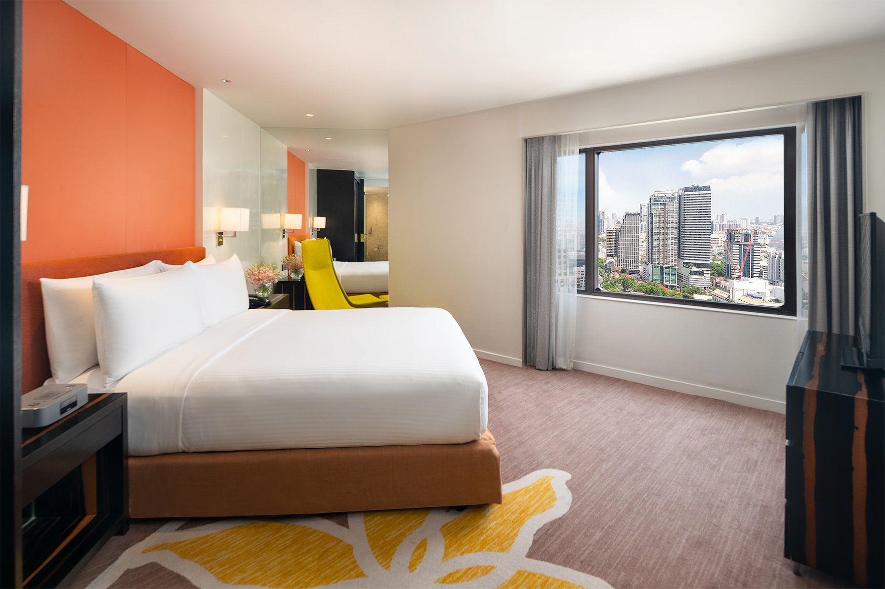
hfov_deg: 86.9
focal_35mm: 19
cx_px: 442
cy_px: 294
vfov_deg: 64.5
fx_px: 467
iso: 320
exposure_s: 1/10
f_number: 8
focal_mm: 19
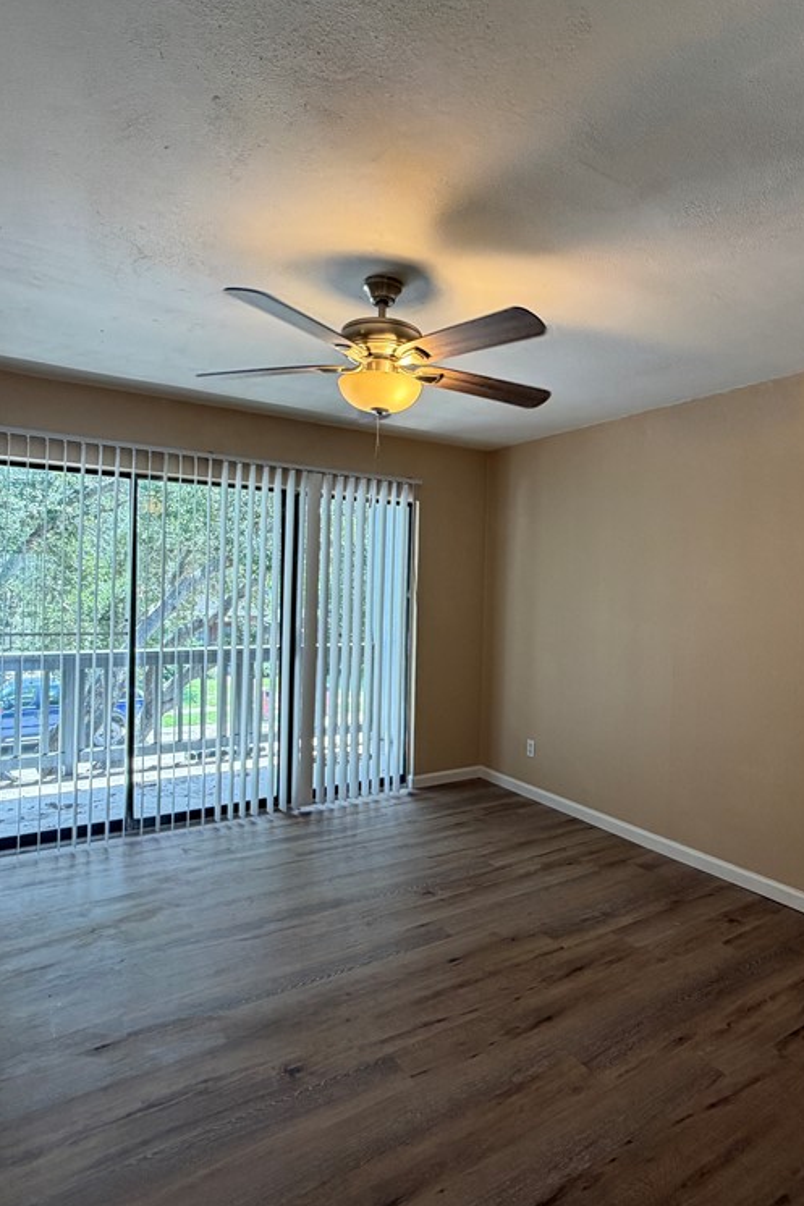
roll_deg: -1.7
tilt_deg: -1.1
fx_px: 670
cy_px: 601
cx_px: 437
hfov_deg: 61.8
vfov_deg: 84.0
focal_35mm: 20
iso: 125
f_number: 2.2
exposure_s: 1/120
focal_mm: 2.22
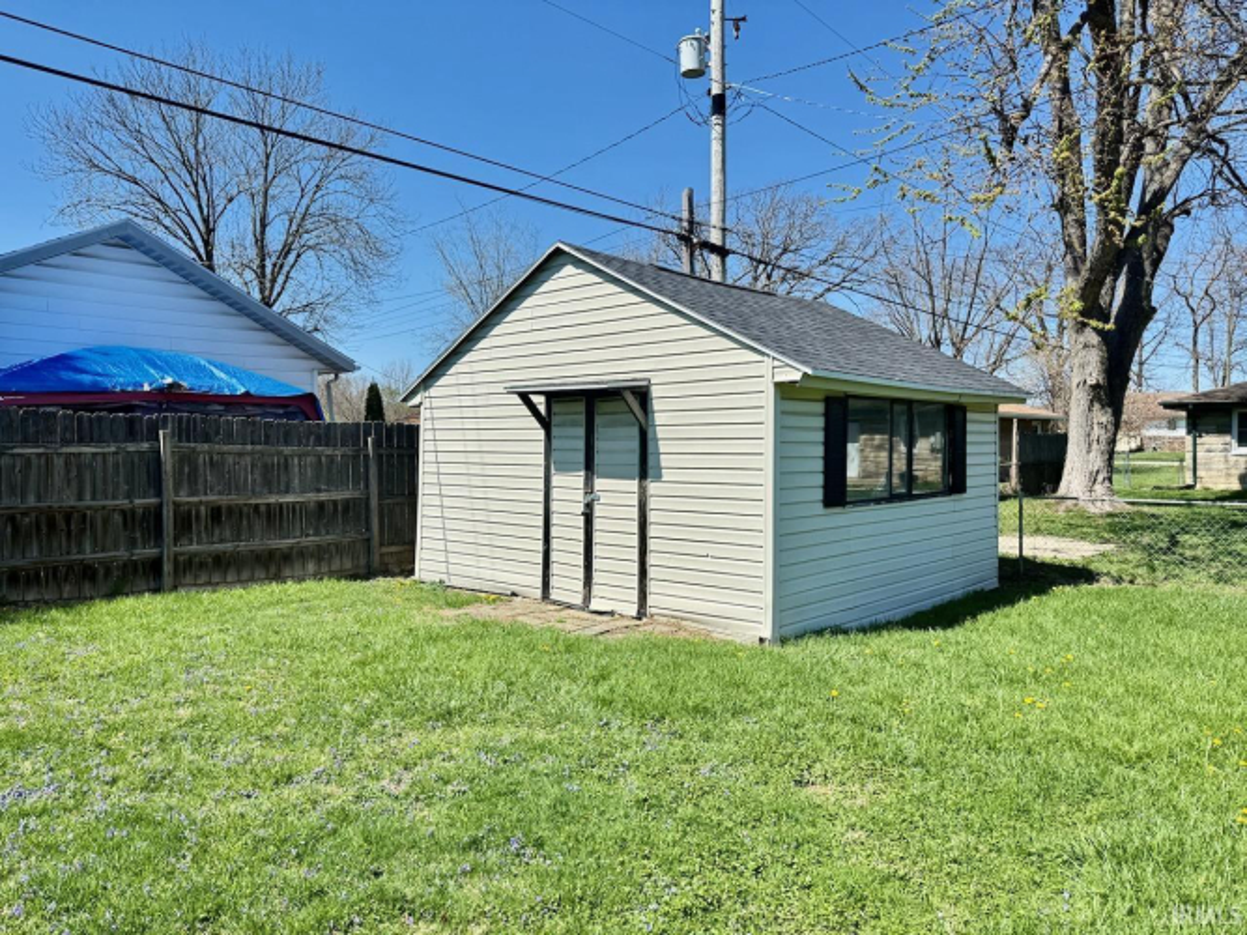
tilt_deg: -1.4
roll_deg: +0.9
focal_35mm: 24
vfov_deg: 56.8
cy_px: 468
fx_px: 864
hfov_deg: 71.6
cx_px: 624
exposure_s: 1/2801
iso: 100
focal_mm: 6.76
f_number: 1.78
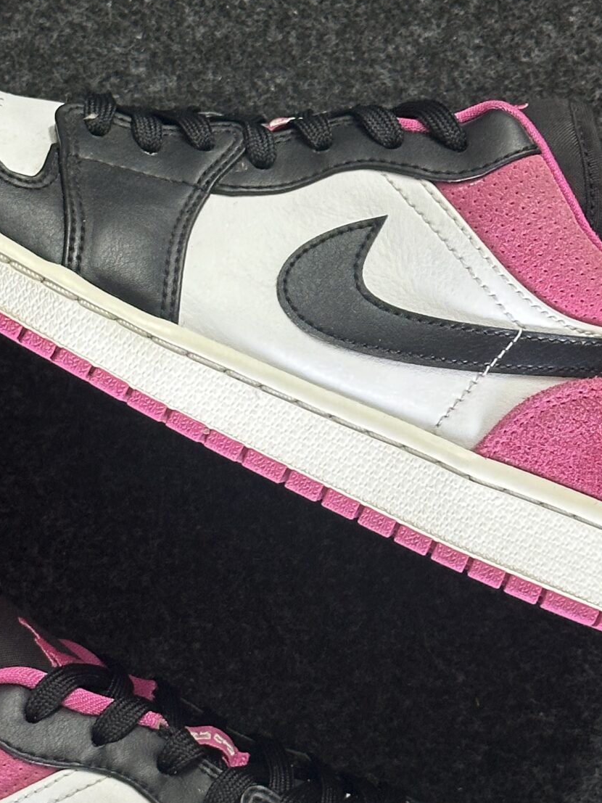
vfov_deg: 17.7
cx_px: 216
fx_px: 2574
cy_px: 558
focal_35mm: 111
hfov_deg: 13.3
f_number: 1.78
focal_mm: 6.86
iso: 200
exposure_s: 1/50
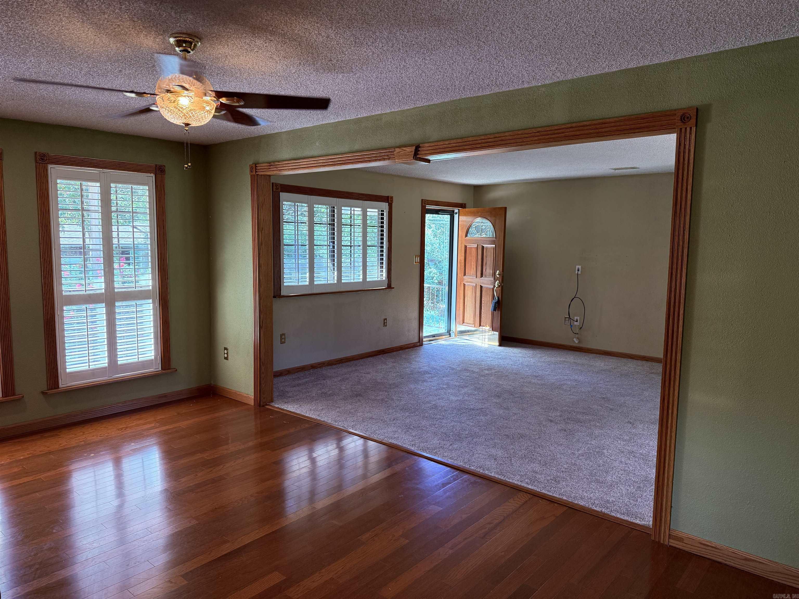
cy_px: 300
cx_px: 400
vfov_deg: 56.8
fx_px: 554
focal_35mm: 24
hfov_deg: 71.6
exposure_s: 1/133
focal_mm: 6.76
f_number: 1.78
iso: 200
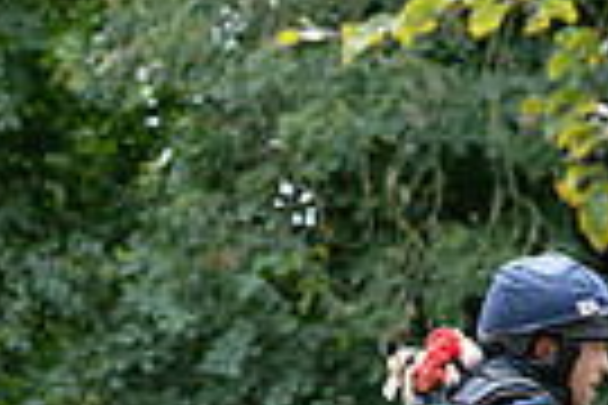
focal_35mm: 407
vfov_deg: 3.3
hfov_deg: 5.1
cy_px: 860
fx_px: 6873
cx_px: 558
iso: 2000
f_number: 4.5
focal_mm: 95
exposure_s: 1/1000
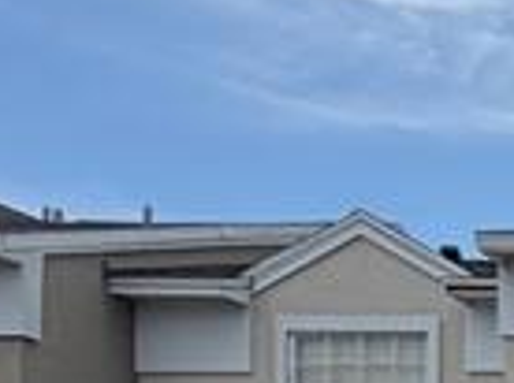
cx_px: 1352
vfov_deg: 13.0
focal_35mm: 104
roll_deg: +0.4
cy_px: 669
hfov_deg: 12.7
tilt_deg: +2.3
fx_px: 1542
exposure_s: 1/1068
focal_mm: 2.22
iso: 20
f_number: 2.2
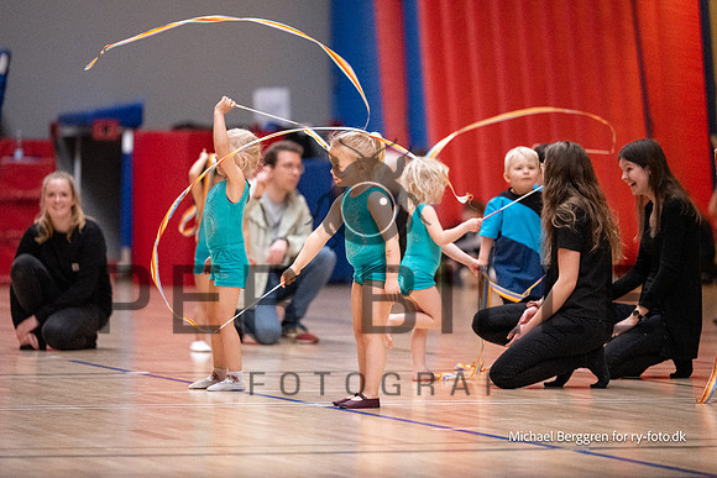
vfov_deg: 5.9
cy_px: 211
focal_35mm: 232
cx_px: 355
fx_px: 4620
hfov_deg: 8.9
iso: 10000
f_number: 2.8
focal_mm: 200
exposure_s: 1/1250
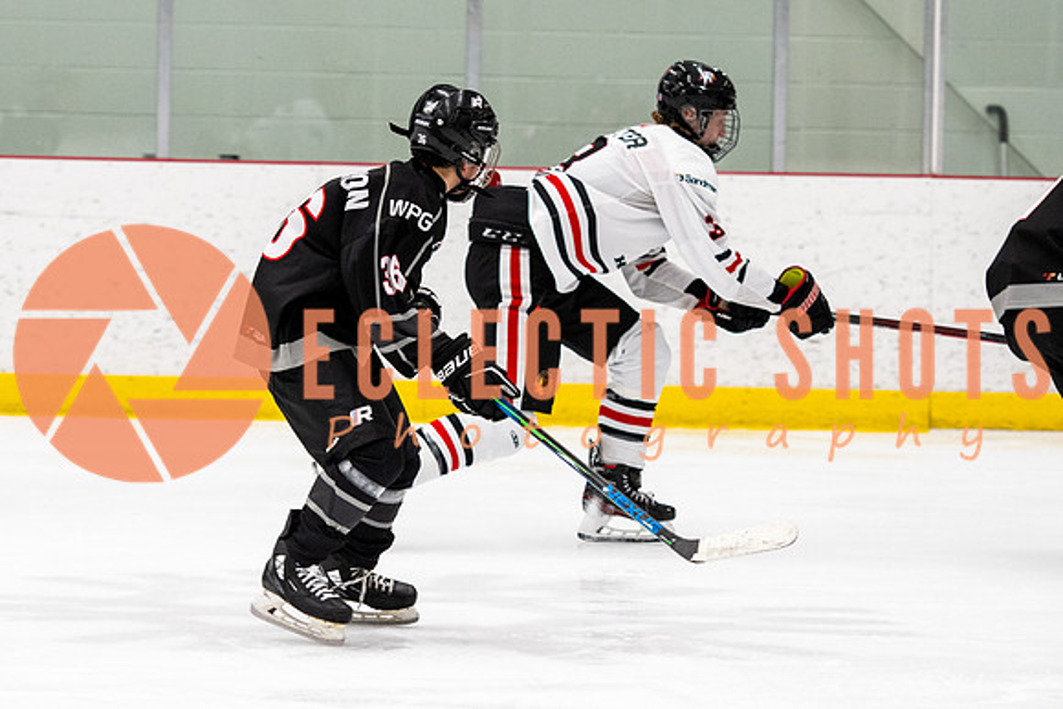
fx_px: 6561
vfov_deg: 6.2
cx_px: 363
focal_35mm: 222
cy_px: 289
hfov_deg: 9.3
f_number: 2.8
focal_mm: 112
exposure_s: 1/640
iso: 1800
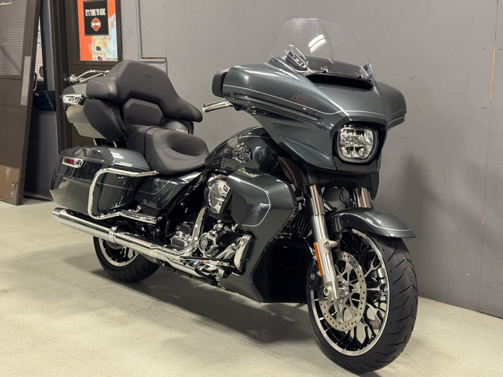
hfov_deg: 38.9
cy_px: 191
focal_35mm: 49
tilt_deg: -10.7
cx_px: 247
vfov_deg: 29.7
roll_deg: -0.1
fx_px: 712
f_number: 1.78
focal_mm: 6.76
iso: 200
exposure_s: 1/40
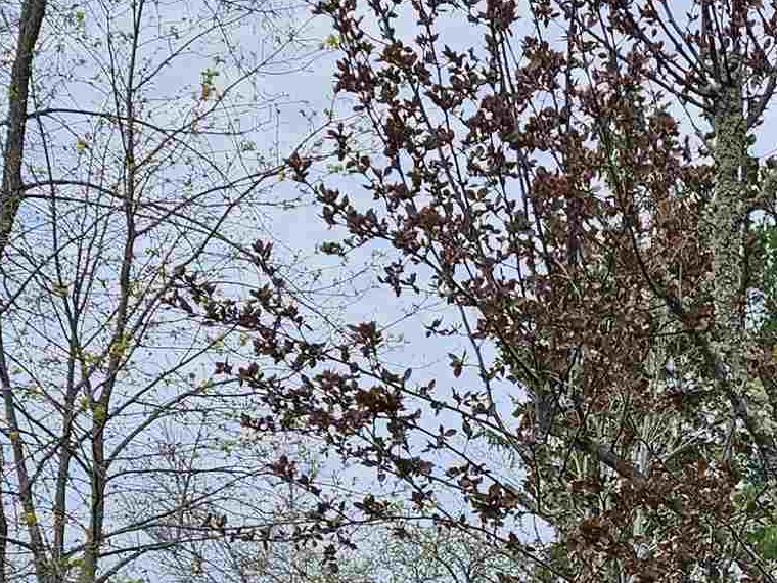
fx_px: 2088
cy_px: 706
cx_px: 927
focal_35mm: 93
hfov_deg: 19.8
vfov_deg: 15.3
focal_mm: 5.4
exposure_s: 1/1746
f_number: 1.8
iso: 25
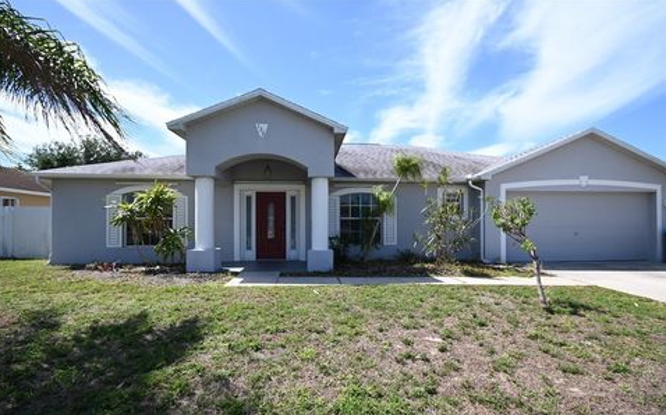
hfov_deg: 97.9
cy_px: 228
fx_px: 290
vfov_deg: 71.0
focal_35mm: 16
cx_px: 330
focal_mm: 10
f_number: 5
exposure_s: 1/400
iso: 100
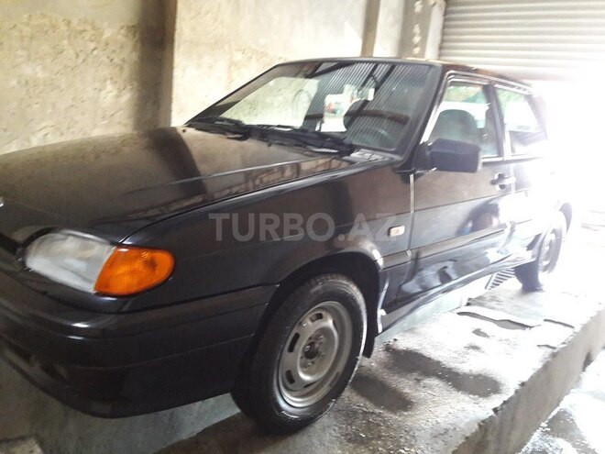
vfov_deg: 49.7
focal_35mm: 28
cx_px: 302
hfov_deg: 63.4
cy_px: 227
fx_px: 489
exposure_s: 1/17
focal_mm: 3.7
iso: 500
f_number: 1.9
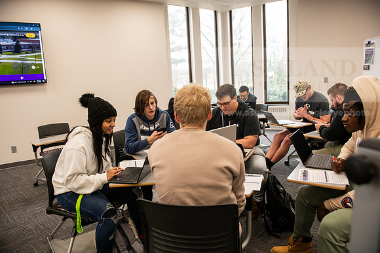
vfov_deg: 53.2
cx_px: 190
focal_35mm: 24
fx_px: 253
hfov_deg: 73.7
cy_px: 126
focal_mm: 24
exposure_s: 1/100
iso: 800
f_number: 3.5
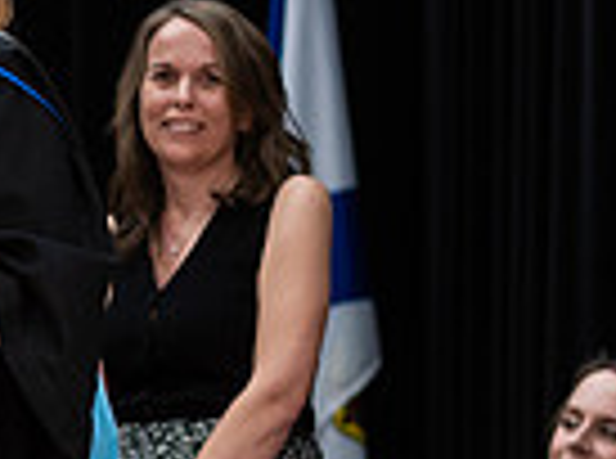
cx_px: -349
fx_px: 7916
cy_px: 537
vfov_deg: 3.3
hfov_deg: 4.4
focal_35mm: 446
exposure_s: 1/200
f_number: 2.8
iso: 1000
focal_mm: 85
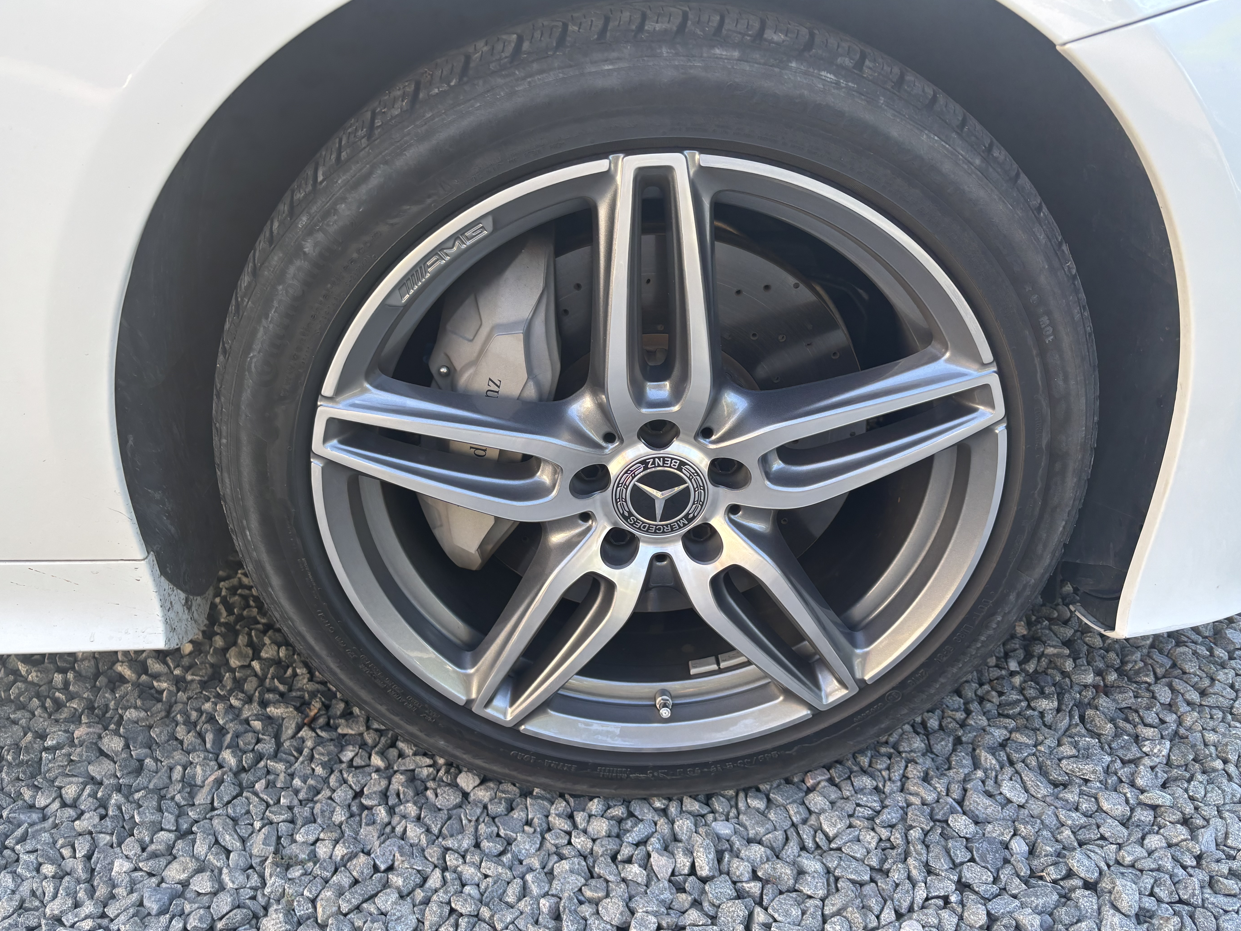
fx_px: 968
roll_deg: -1.3
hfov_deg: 65.3
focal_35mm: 27
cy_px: 470
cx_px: 618
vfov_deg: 51.4
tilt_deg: -28.0
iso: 40
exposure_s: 1/179
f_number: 1.6
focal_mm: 5.96
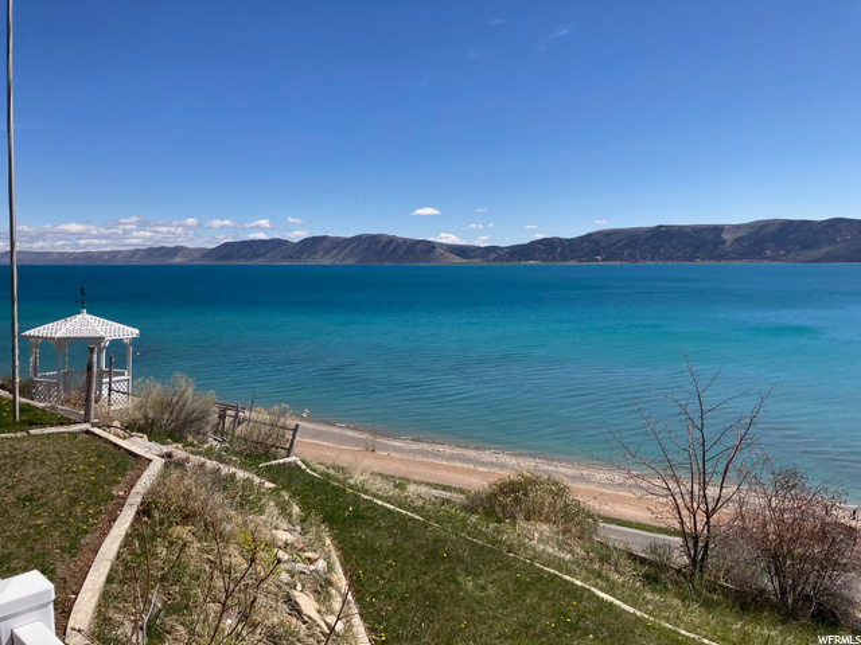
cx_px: 430
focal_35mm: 28
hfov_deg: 63.4
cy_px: 322
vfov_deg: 49.7
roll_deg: +0.1
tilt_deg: -4.4
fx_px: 696
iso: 20
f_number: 1.8
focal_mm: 3.99
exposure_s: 1/2857
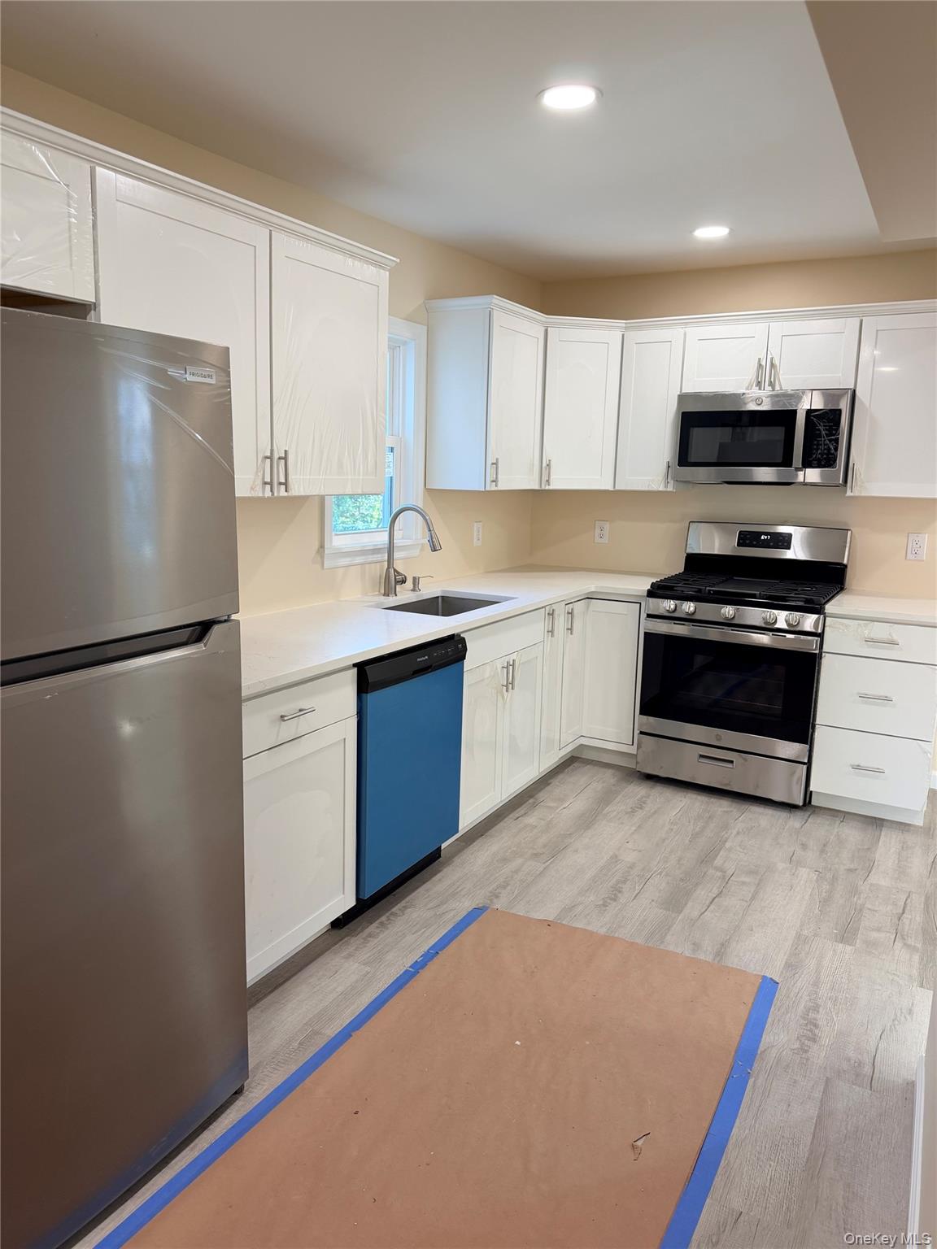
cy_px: 624
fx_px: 866
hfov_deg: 56.8
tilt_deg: -9.5
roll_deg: -0.9
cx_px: 468
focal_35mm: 24
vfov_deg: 71.6
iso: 125
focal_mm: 6.76
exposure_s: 1/120
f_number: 1.78
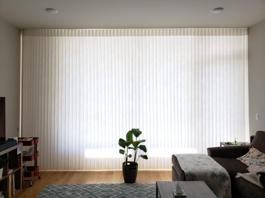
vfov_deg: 53.1
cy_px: 99
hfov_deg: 67.3
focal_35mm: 26
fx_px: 199
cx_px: 132
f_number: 2.4
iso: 50
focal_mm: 4.3
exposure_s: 1/102
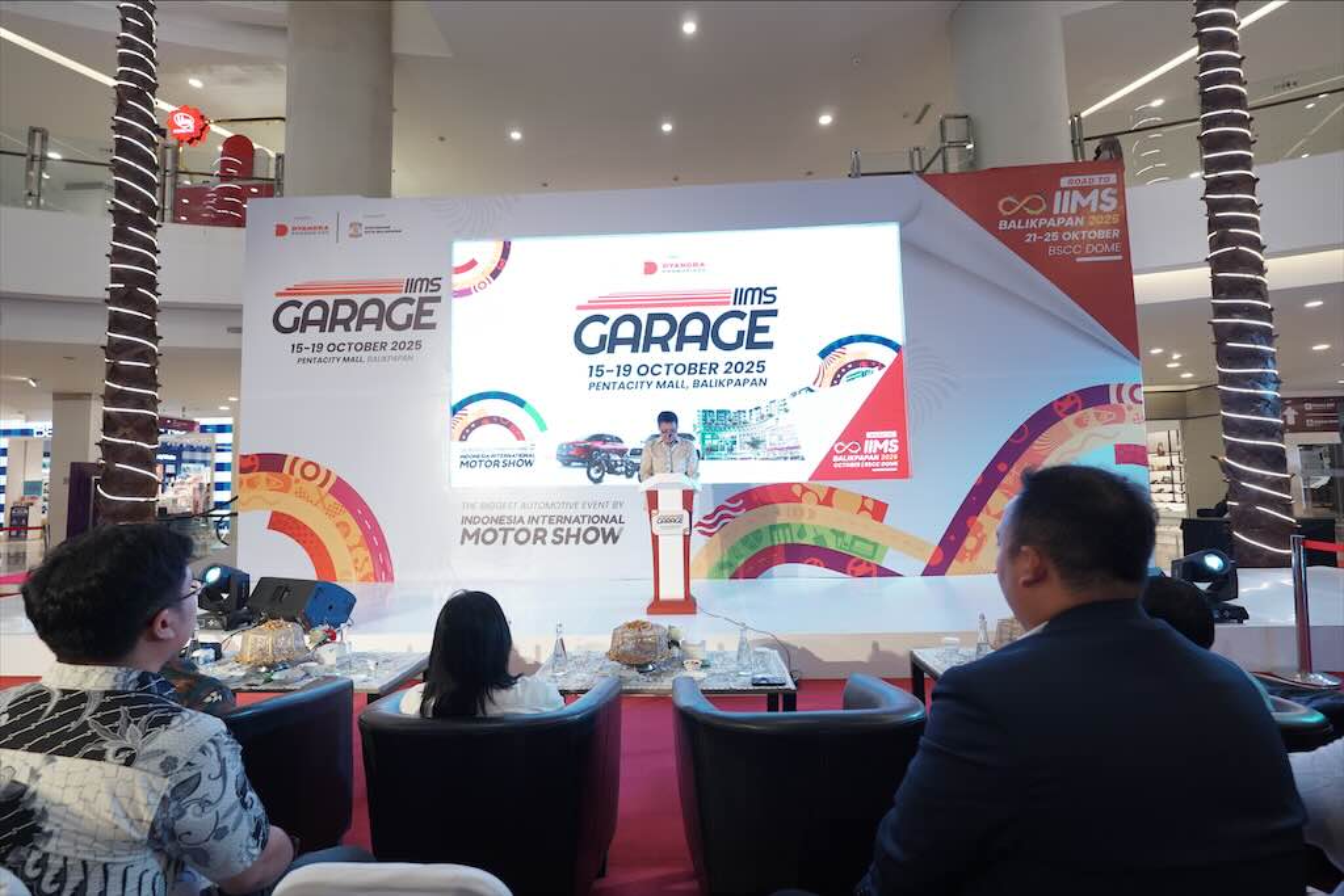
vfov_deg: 72.1
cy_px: 448
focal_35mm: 16
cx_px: 672
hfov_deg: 95.0
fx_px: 616
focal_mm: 11
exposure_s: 1/100
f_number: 3.2
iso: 400
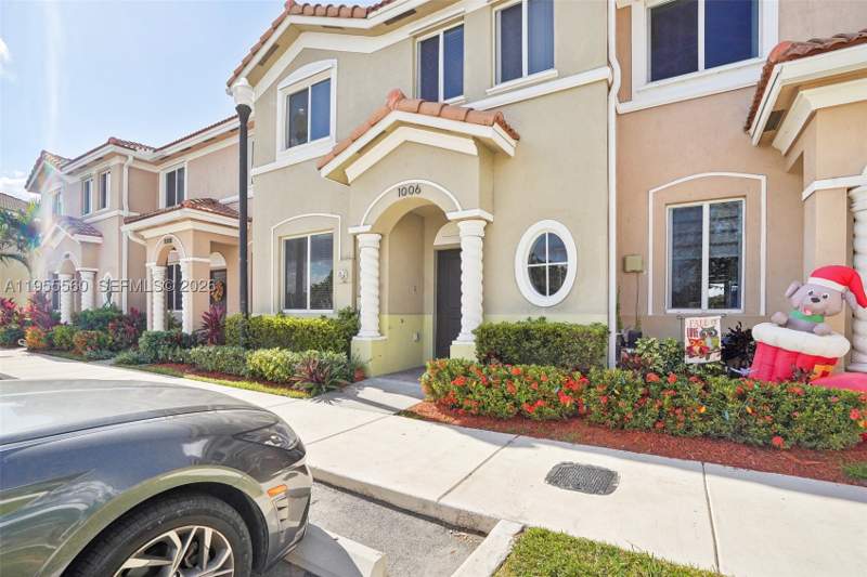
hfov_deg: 96.7
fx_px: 385
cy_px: 288
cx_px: 434
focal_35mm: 16
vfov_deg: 73.7
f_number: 9
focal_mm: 16
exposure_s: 1/800
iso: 400
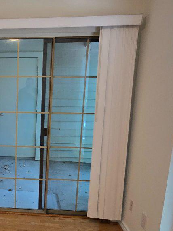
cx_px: -6
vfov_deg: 52.2
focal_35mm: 35
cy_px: 141
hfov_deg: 36.0
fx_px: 233
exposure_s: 1/60
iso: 160
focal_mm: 2.2
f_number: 2.2
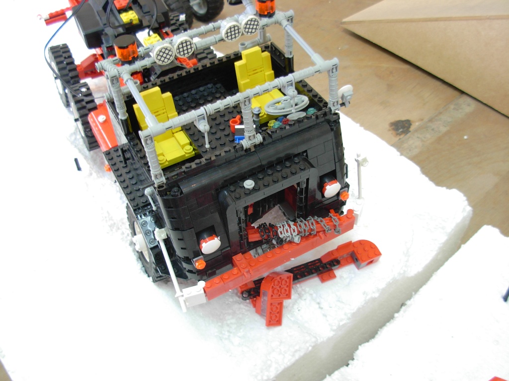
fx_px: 559
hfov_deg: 49.0
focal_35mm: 38
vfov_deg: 37.7
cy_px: 190
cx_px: 254
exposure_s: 1/4
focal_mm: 6.3
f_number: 2.9
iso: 94
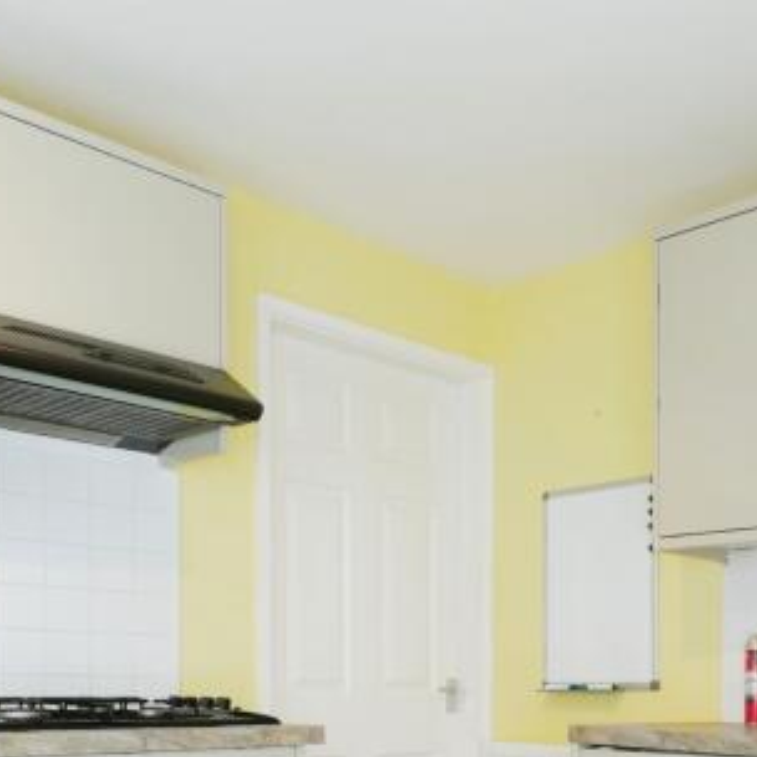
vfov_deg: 36.8
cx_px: 645
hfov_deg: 37.2
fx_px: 1064
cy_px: 676
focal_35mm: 43
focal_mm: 10
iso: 160
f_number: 8
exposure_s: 1/13
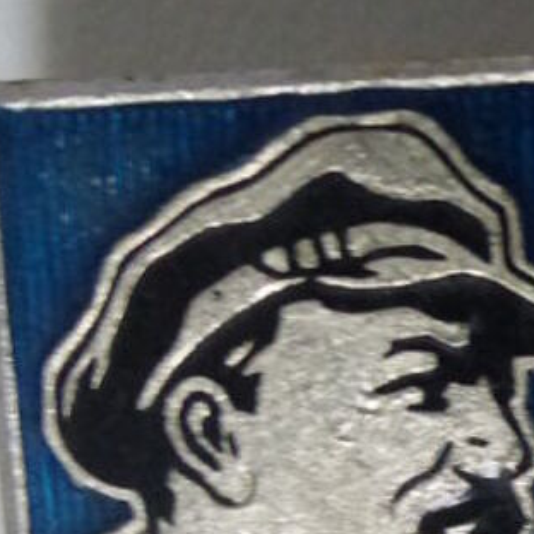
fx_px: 3037
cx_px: 495
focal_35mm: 174
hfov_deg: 10.0
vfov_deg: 10.0
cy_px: 507
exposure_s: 1/40
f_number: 4.1
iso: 800
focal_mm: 7.9
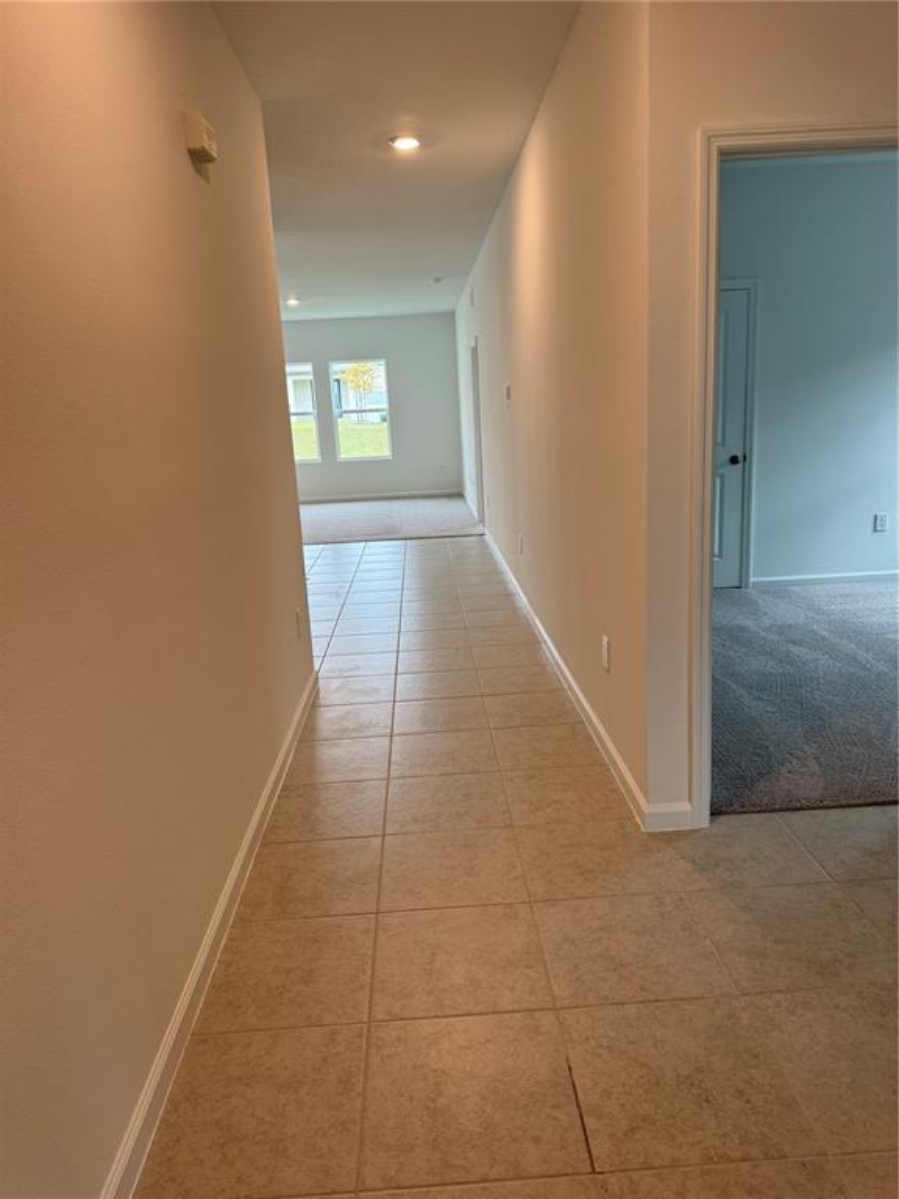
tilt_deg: -12.1
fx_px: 831
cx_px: 450
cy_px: 600
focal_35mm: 24
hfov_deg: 56.8
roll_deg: +2.6
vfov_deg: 71.6
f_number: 1.78
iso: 160
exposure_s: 1/120
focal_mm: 6.76
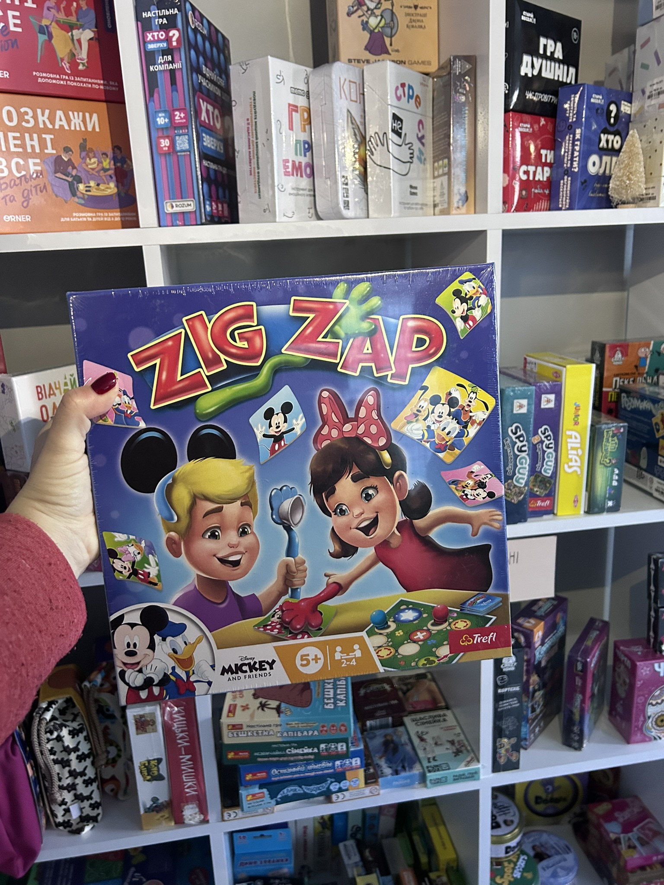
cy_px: 442
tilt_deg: -15.1
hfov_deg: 53.1
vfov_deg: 67.3
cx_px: 332
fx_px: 665
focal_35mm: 26
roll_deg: +3.8
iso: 500
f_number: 1.5
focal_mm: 5.7
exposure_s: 1/60
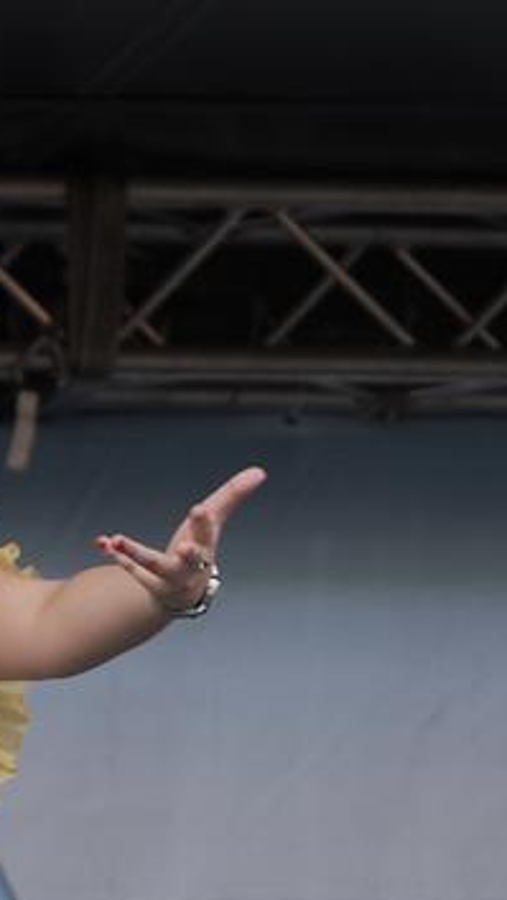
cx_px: -364
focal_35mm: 374
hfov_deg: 3.2
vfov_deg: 5.8
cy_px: 816
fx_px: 8924
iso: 400
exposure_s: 1/1000
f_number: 4
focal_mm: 105
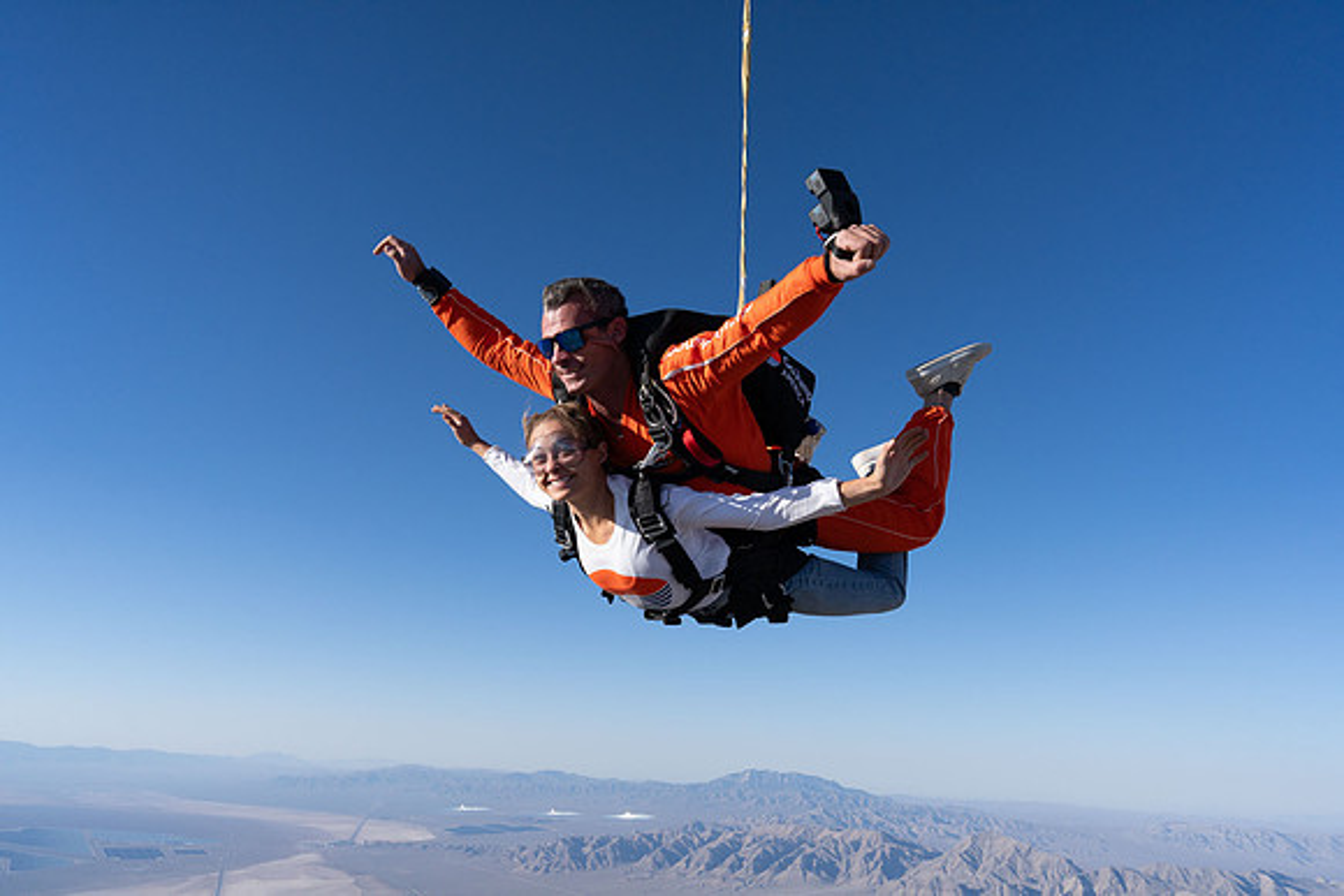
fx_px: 896
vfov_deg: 53.2
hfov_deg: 73.7
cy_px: 448
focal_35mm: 24
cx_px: 672
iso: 800
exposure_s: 1/2000
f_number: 9
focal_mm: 24
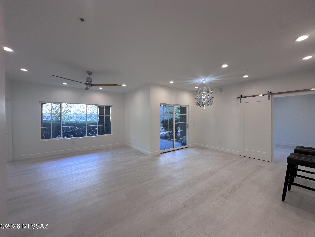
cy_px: 118
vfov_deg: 85.7
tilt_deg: +0.1
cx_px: 158
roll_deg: +0.4
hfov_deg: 102.1
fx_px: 127
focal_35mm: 14
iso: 125
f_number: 2.2
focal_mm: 2.22
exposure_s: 1/120
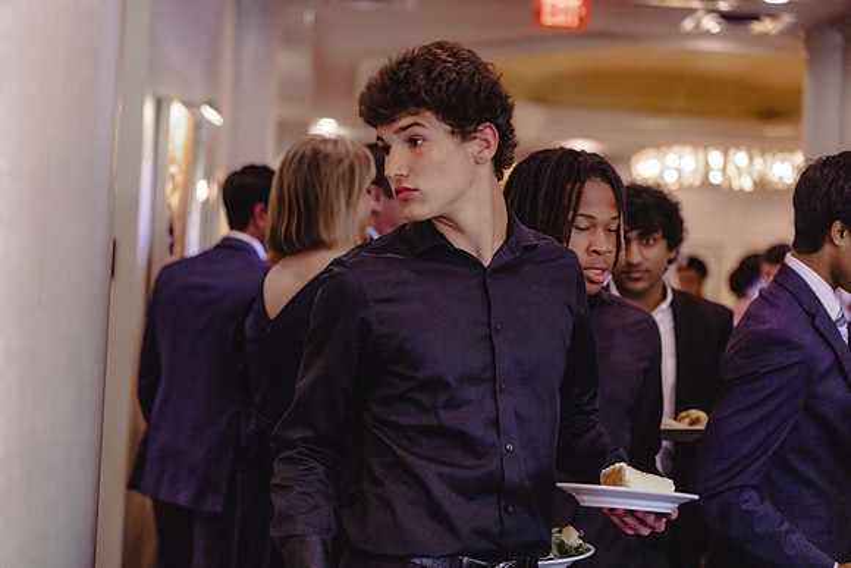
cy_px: 284
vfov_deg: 19.5
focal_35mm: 70
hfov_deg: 28.8
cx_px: 426
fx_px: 1655
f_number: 2.8
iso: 3200
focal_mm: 70
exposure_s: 1/250
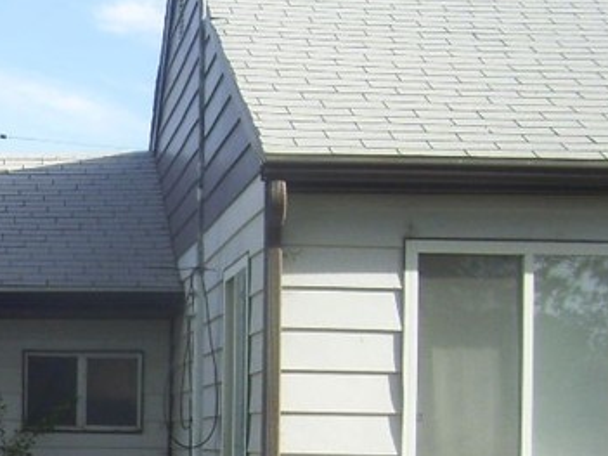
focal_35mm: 105
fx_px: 1844
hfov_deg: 17.7
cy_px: 428
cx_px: -149
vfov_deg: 13.9
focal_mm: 6
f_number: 4.8
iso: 80
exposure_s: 1/400
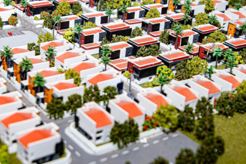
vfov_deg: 19.7
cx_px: 94
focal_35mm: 69
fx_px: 471
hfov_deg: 29.1
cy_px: 54
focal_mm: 24
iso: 640
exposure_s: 1/200
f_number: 4
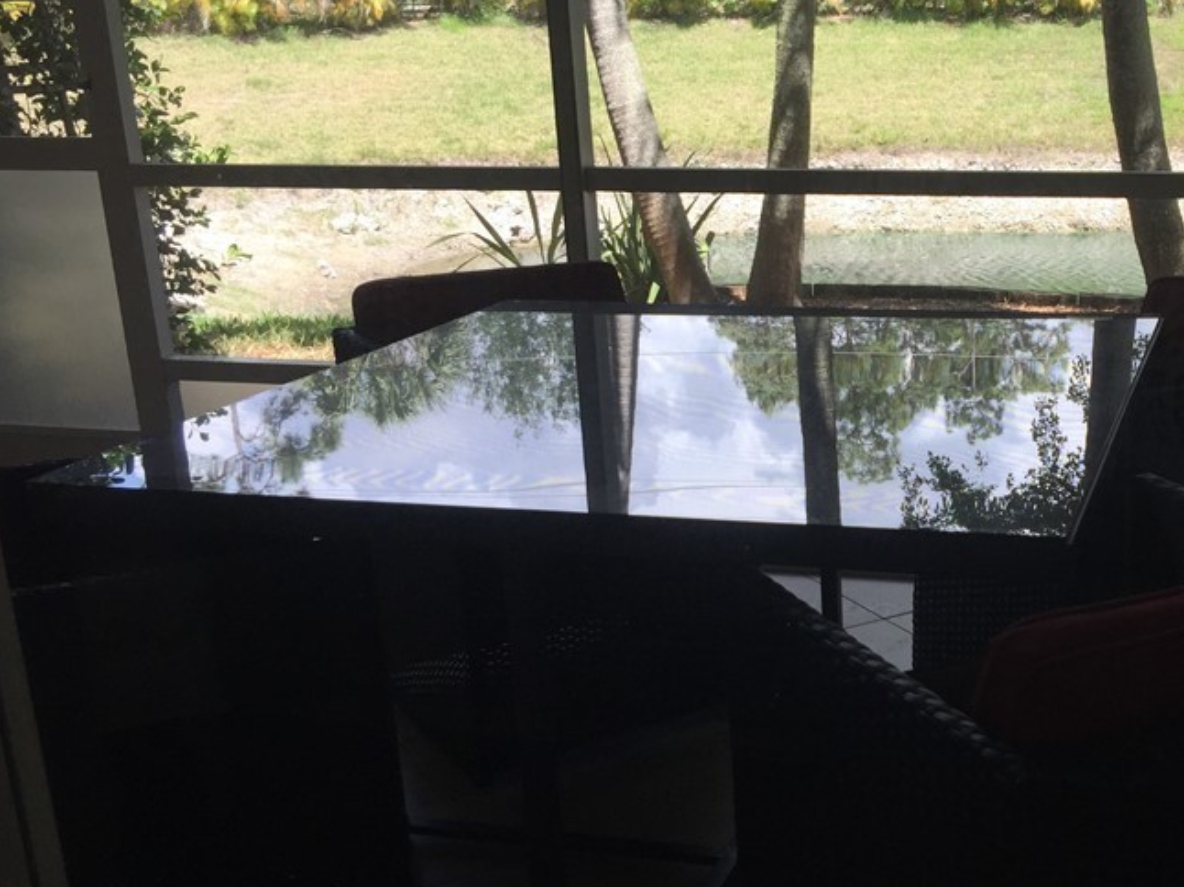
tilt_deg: -17.1
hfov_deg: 40.1
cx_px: 887
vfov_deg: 31.5
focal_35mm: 46
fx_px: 1573
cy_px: 497
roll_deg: -0.9
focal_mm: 4.15
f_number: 2.2
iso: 32
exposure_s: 1/344
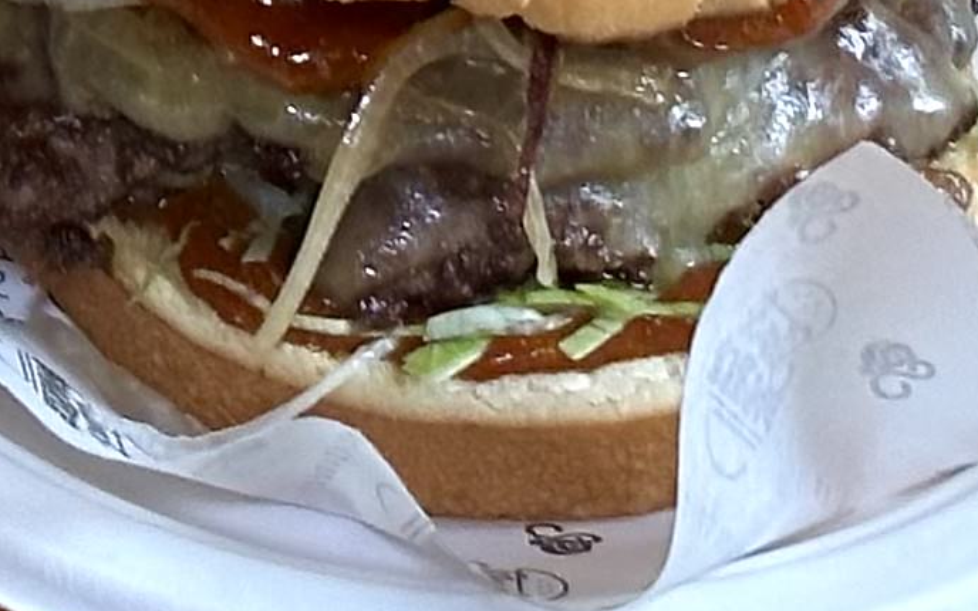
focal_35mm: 292
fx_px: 7783
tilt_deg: -33.6
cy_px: -1385
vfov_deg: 4.3
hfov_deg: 7.1
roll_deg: +1.2
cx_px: -559
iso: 100
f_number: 1.78
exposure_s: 1/60
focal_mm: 6.86
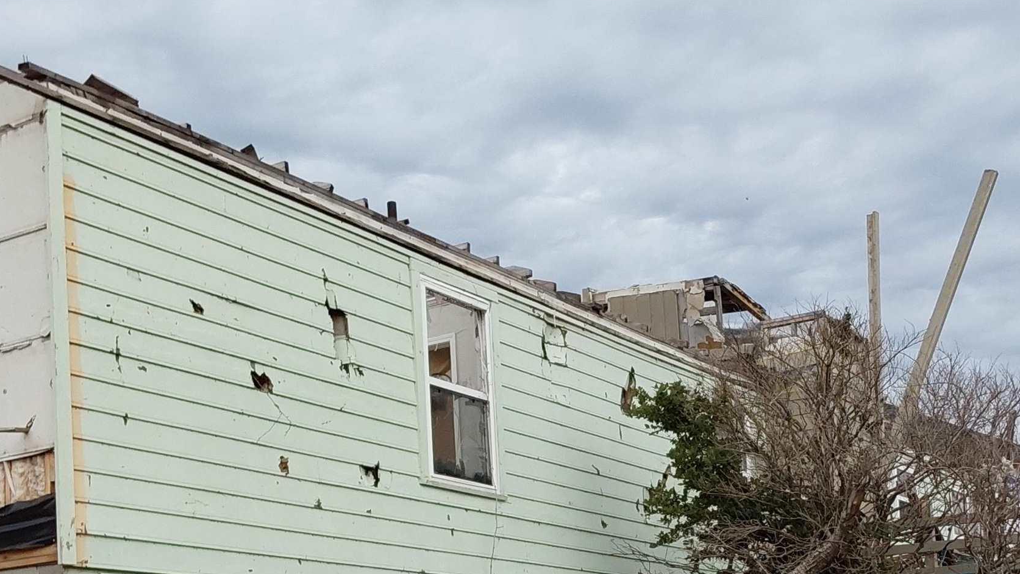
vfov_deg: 20.5
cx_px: 611
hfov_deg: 37.1
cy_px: 625
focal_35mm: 56
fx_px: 1515
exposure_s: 1/911
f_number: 1.9
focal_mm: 2.91
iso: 50
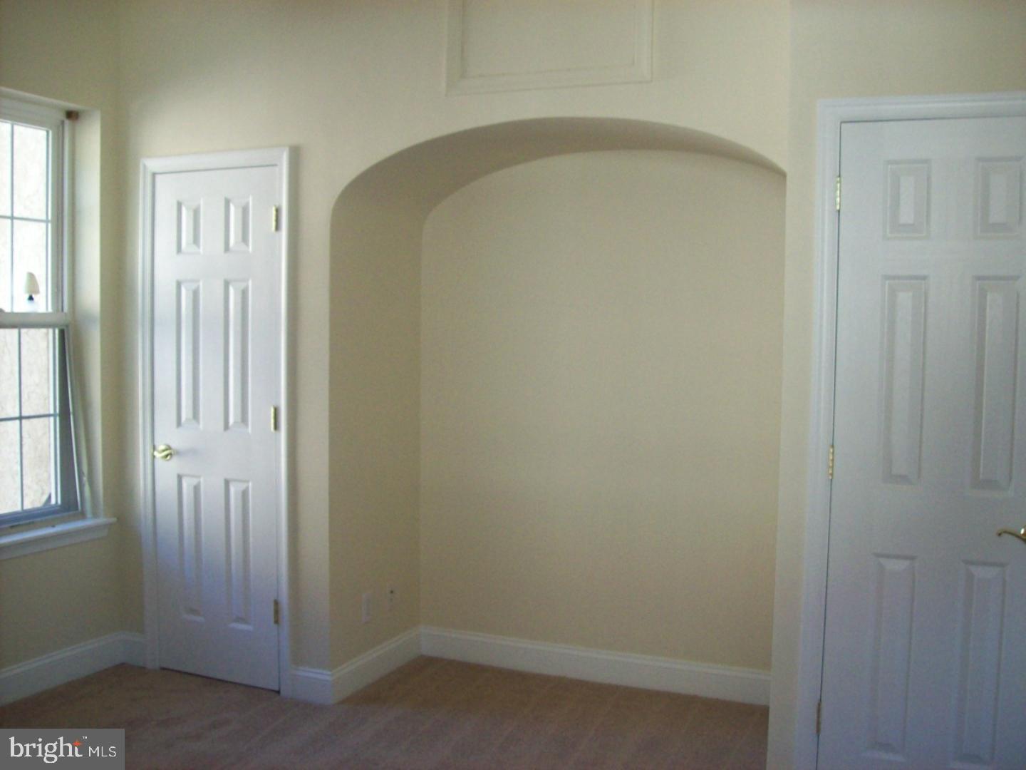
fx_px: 1067
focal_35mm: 36
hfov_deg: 51.4
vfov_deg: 39.7
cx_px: 513
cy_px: 385
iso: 200
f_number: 2.7
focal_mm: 6
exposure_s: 1/65.7
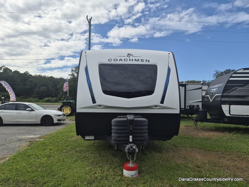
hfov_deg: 73.9
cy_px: 94
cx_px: 124
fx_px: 165
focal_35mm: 23
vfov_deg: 58.9
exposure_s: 1/7696
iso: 80
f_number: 1.8
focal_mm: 5.4
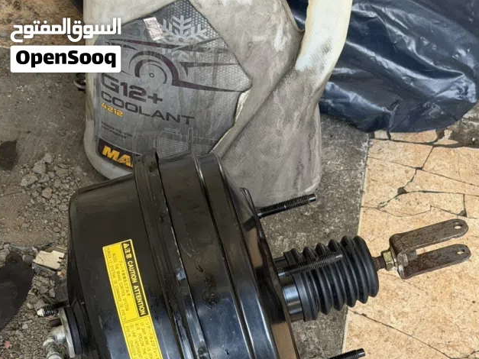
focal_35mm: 49
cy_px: 183
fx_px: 678
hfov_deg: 38.9
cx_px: 236
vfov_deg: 29.7
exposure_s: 1/121
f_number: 1.78
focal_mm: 6.76
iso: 64
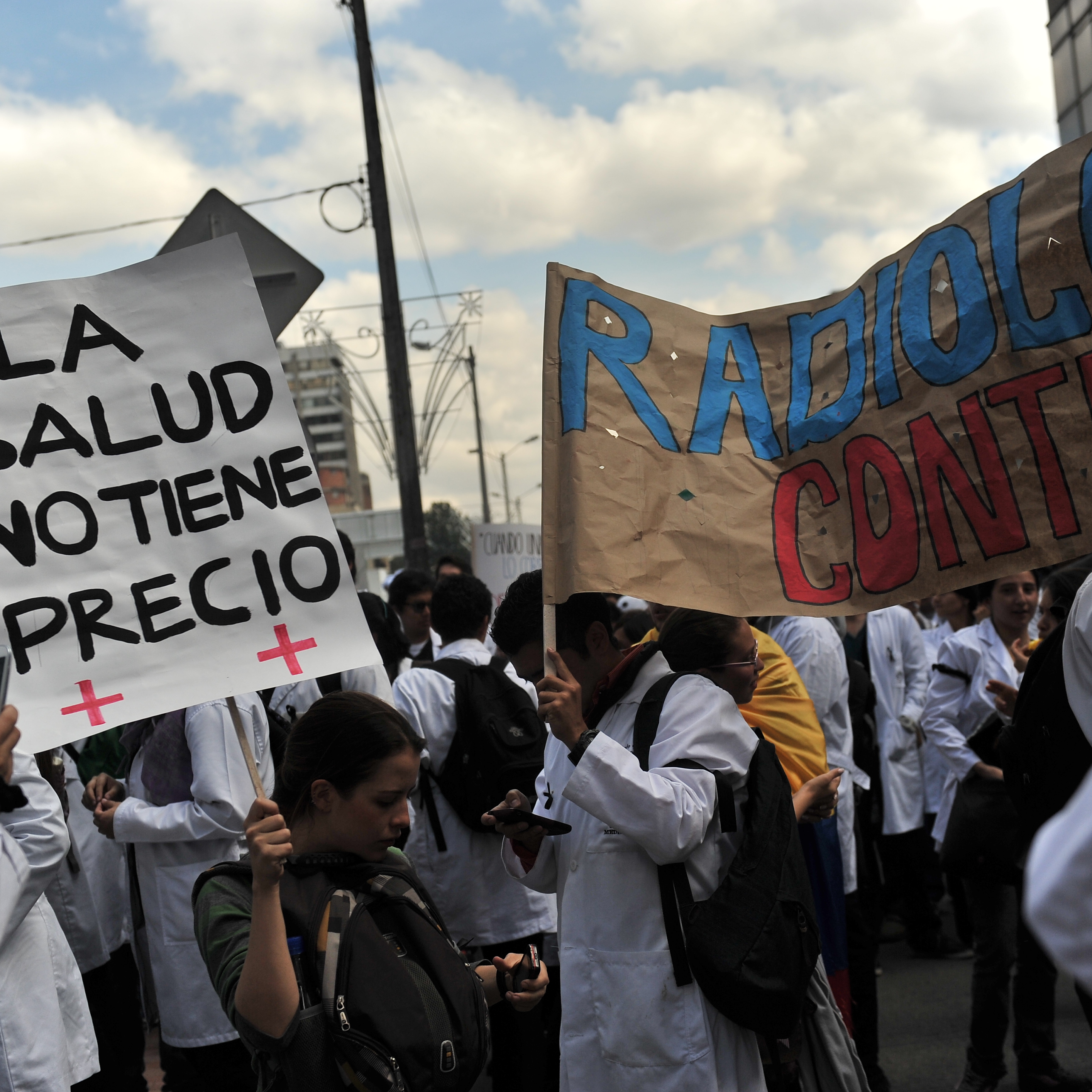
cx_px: 535
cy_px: 546
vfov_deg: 36.8
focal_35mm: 46
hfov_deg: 36.8
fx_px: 1642
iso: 400
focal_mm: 36
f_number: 3.5
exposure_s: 1/5000
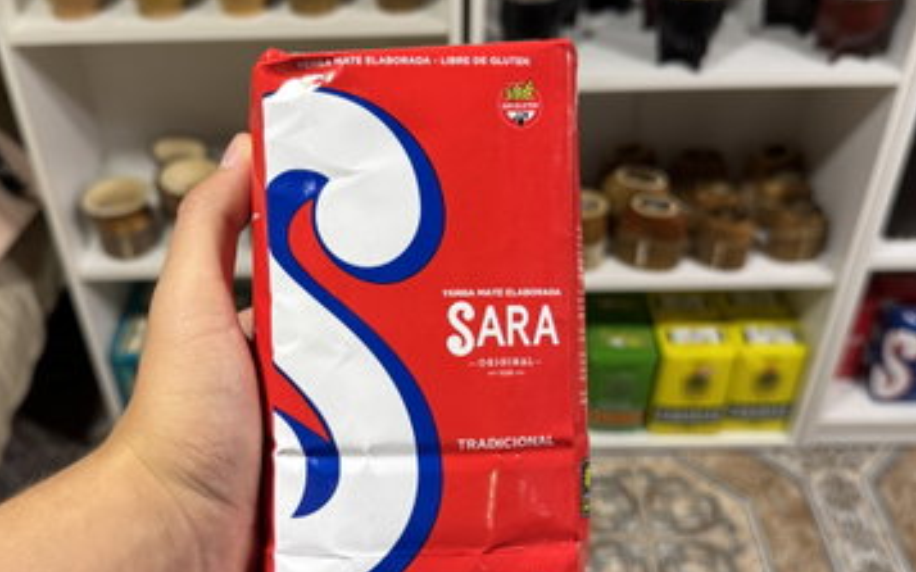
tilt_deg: -39.7
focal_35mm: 38
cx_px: 421
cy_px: 319
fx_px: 948
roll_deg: +2.3
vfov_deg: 33.5
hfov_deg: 51.5
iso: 200
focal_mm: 6.76
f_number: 1.78
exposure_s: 1/100
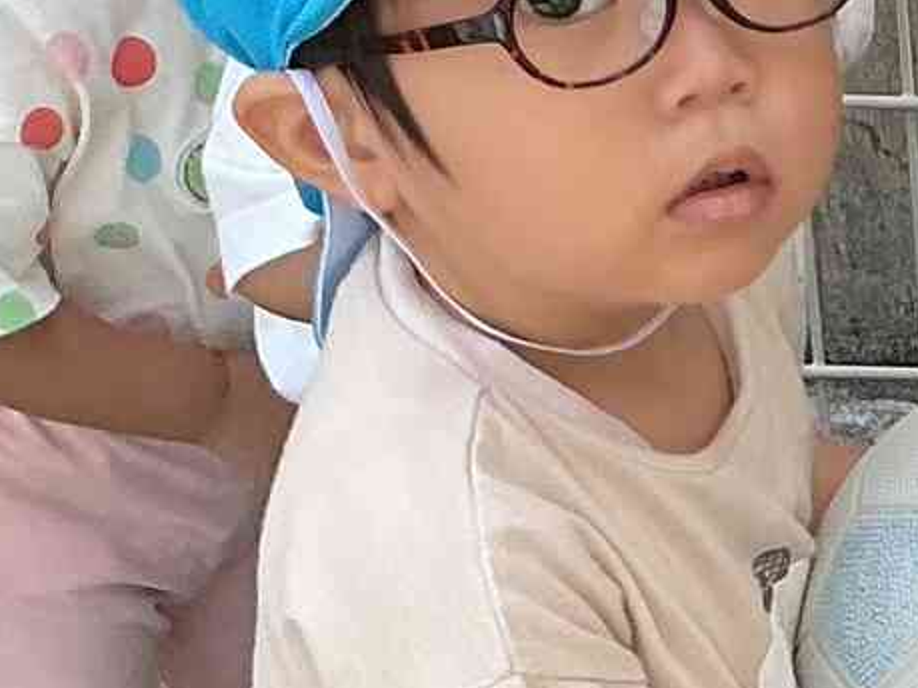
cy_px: 625
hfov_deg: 11.8
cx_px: 1490
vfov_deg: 9.3
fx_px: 4189
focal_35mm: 158
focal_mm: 3
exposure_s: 1/397
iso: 25
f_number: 1.8
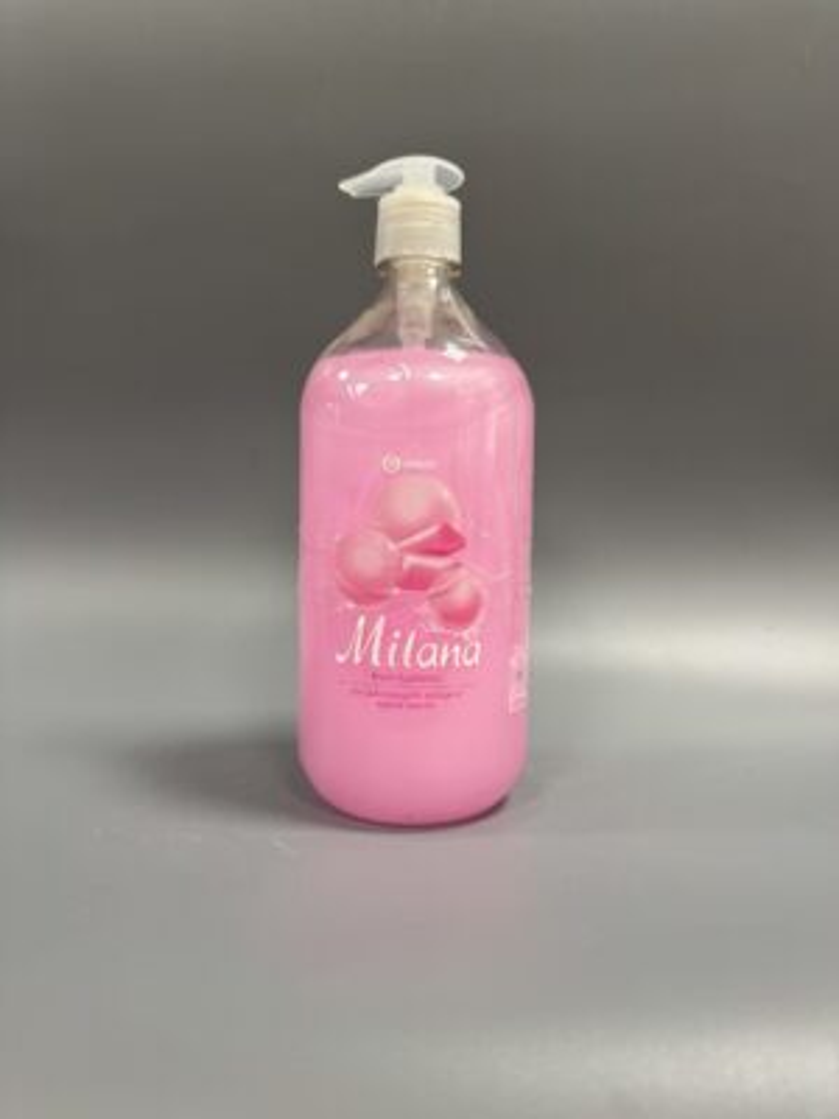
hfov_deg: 56.8
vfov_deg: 71.6
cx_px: 420
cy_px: 560
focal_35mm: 24
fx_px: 776
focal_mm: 6.76
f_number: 1.78
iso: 125
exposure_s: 1/50
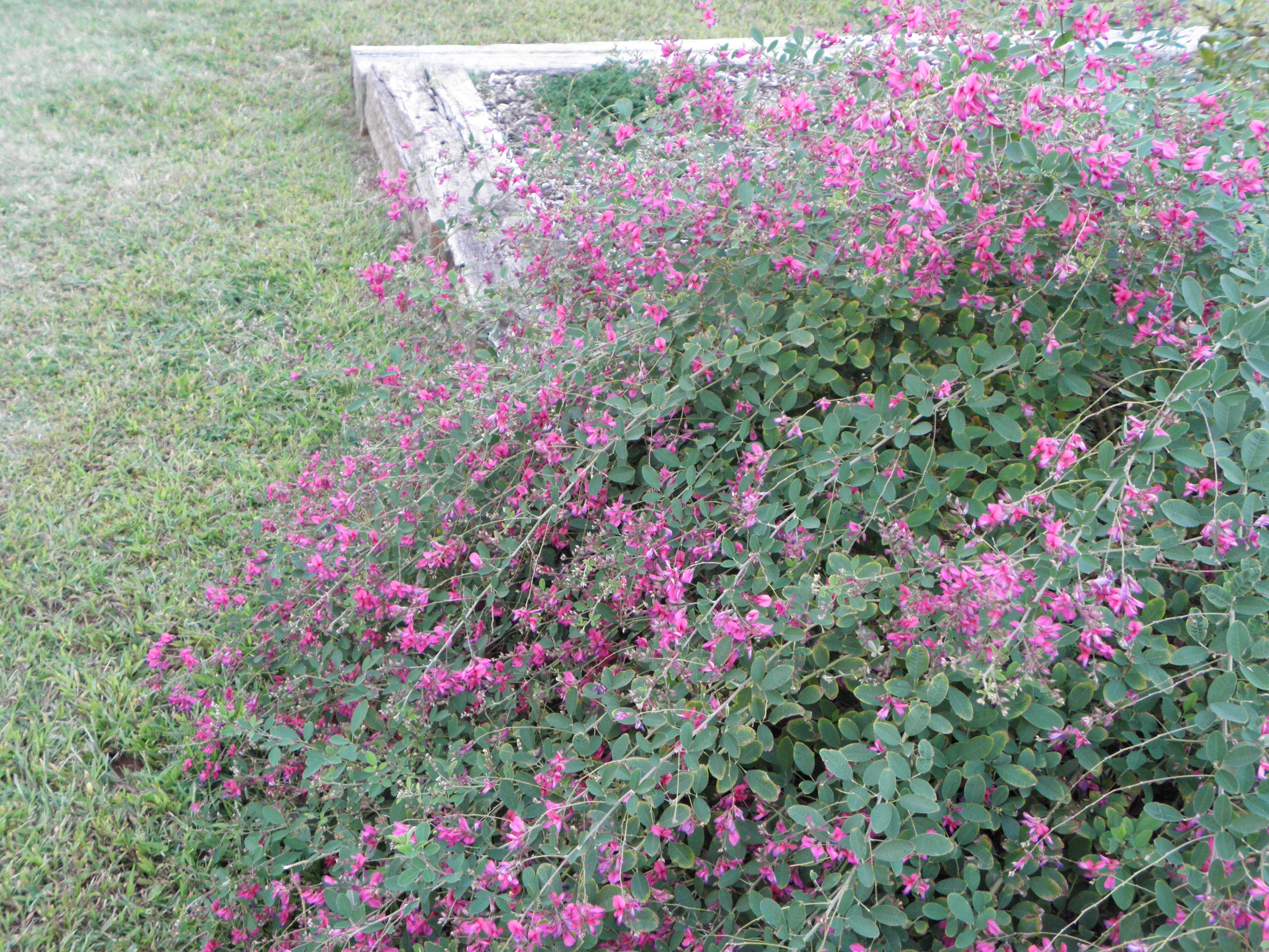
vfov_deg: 34.3
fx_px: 1540
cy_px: 476
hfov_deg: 44.8
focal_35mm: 42
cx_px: 634
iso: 200
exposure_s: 1/30
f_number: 3.3
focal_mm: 7.59
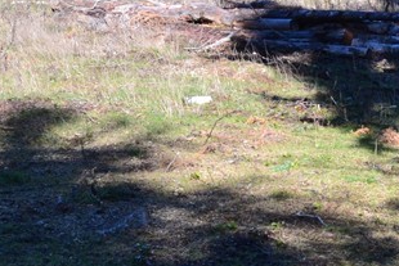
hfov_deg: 16.2
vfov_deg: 10.8
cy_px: -10
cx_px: 174
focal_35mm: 126
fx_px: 1397
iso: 400
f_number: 10
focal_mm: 24
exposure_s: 1/200
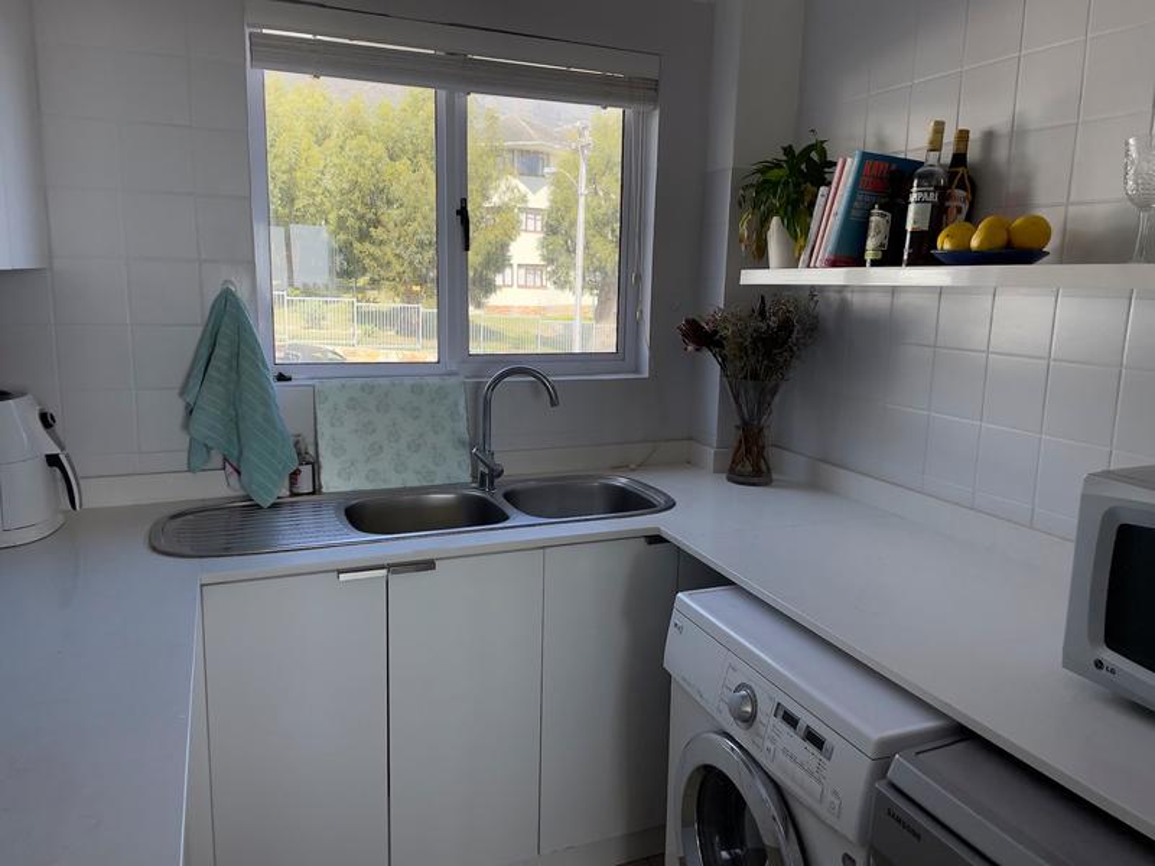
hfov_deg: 67.3
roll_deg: -0.8
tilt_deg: -10.4
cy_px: 433
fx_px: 868
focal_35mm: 26
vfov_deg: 53.1
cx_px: 578
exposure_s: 1/801
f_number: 1.6
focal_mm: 4.2
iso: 50
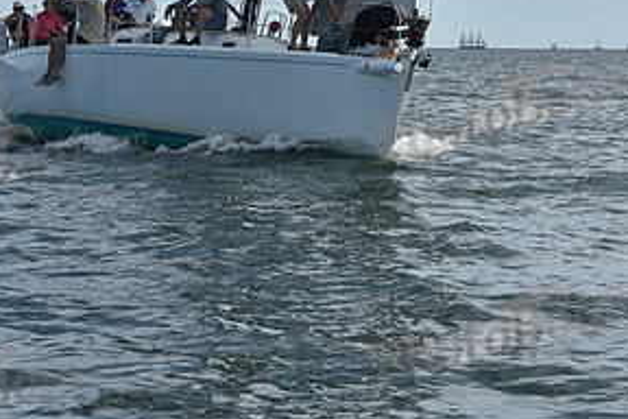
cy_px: 25
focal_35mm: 157
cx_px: 262
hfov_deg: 13.1
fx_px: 2739
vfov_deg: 8.7
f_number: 10
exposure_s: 1/1000
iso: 320
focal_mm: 78
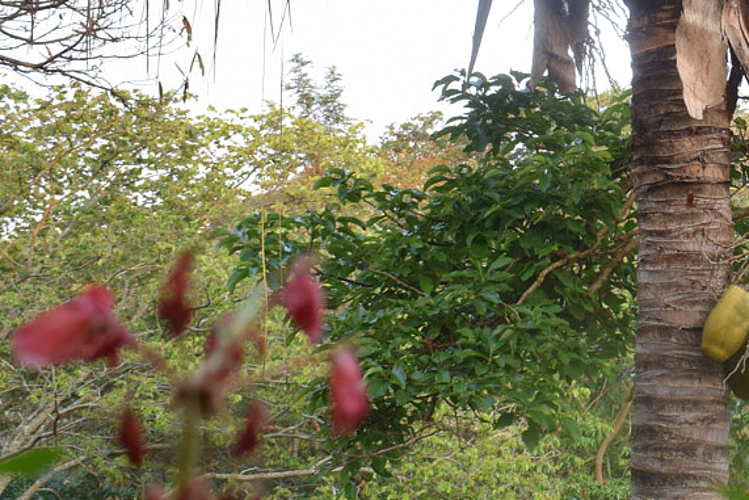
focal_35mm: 84
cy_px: 182
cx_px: 774
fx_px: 1748
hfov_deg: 23.1
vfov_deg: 16.2
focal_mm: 20
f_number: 6.3
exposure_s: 1/125
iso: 400
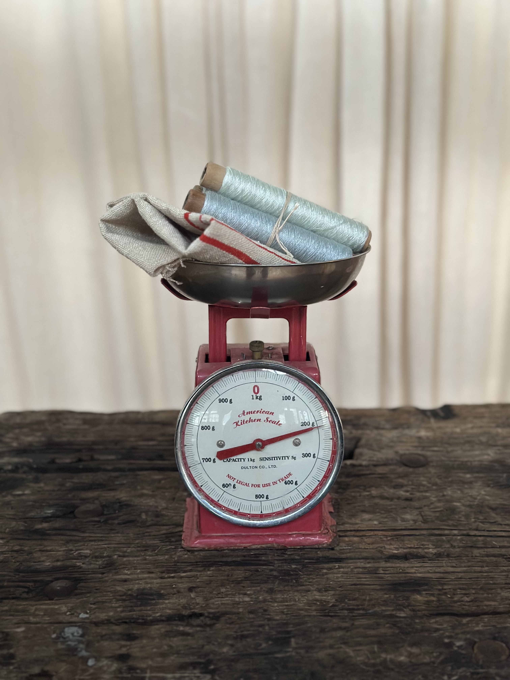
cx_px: 255
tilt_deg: -17.5
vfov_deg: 39.7
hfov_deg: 30.3
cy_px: 340
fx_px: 943
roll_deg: -0.1
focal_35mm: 48
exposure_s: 1/40
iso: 500
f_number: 1.78
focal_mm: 6.86
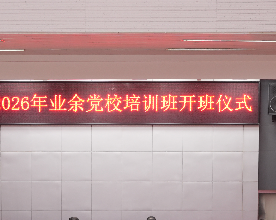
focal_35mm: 99
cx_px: 112
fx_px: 805
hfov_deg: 19.4
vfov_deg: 15.6
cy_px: 156
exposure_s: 1/60
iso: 1000
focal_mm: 38.6
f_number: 5
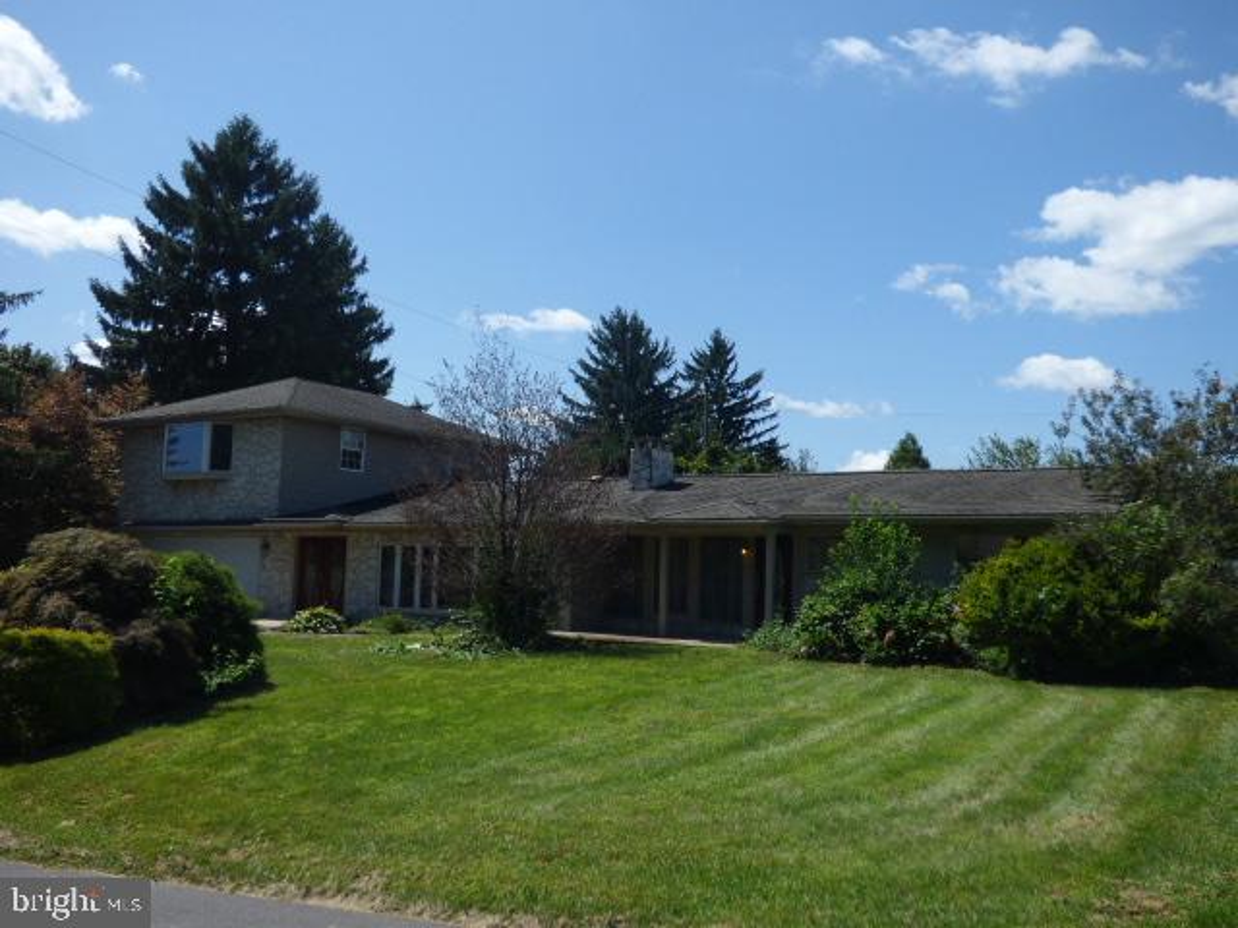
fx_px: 1109
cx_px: 619
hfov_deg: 58.4
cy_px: 464
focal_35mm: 31
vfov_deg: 45.4
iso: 100
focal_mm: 5.53
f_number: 3.3
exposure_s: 1/1600
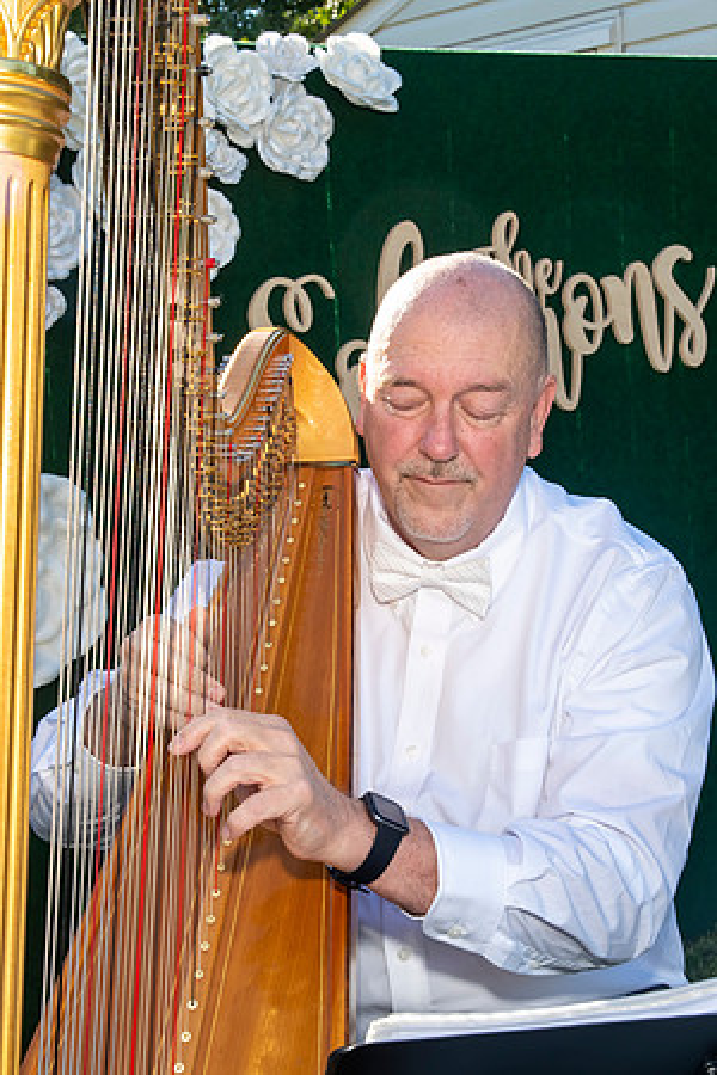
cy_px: 538
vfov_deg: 28.1
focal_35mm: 72
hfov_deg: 18.9
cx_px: 345
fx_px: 2151
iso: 400
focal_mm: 32
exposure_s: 1/250
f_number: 8
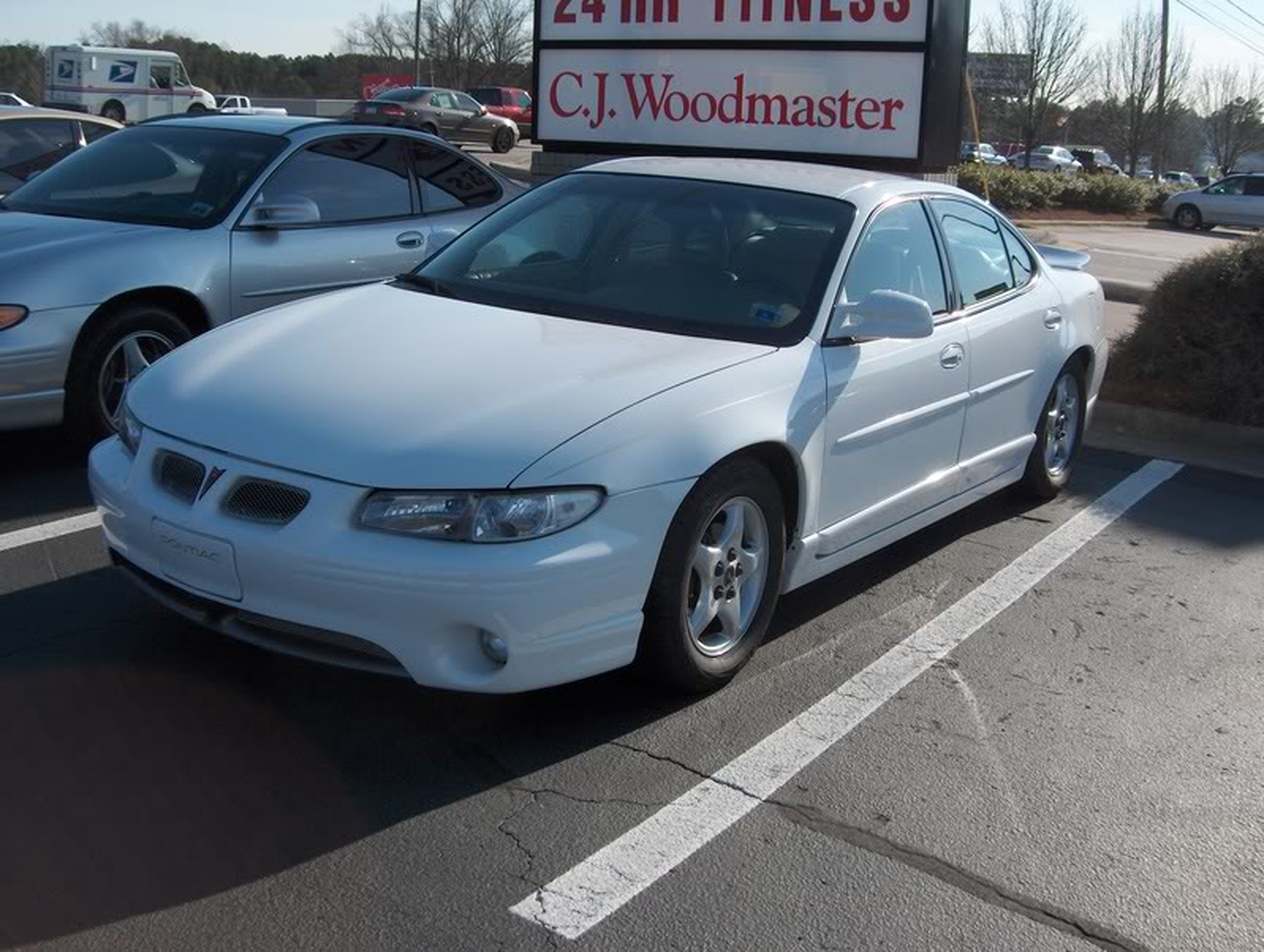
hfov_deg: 47.8
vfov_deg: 36.9
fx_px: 1426
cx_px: 632
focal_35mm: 39
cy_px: 476
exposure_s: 1/633
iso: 100
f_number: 4.8
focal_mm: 8
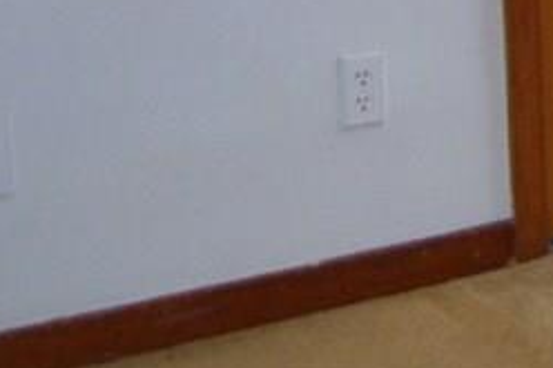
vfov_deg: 8.2
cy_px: -368
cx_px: 836
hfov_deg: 12.3
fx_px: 2441
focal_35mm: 159
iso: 125
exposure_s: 1/60
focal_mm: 6
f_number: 2.7
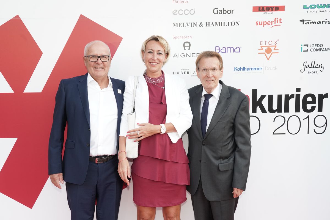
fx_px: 376
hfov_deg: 47.4
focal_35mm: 41
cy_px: 110
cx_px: 165
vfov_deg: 32.6
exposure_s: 1/200
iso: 1600
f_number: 8
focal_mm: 41
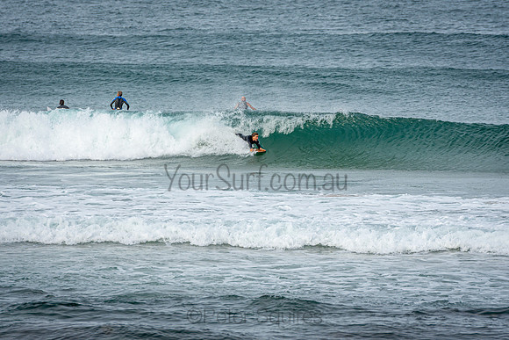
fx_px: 4829
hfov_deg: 6.0
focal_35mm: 341
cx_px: 281
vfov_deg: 4.0
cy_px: 153
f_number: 5
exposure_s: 1/1600
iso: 200
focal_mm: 200
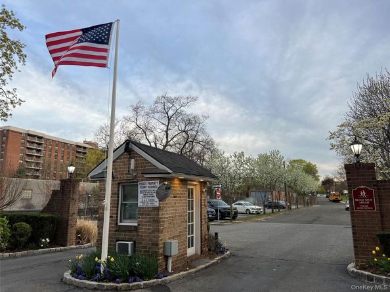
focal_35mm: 26
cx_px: 195
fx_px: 293
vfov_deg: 53.0
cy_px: 146
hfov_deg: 67.3
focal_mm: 5.7
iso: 50
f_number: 1.5
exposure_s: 1/650
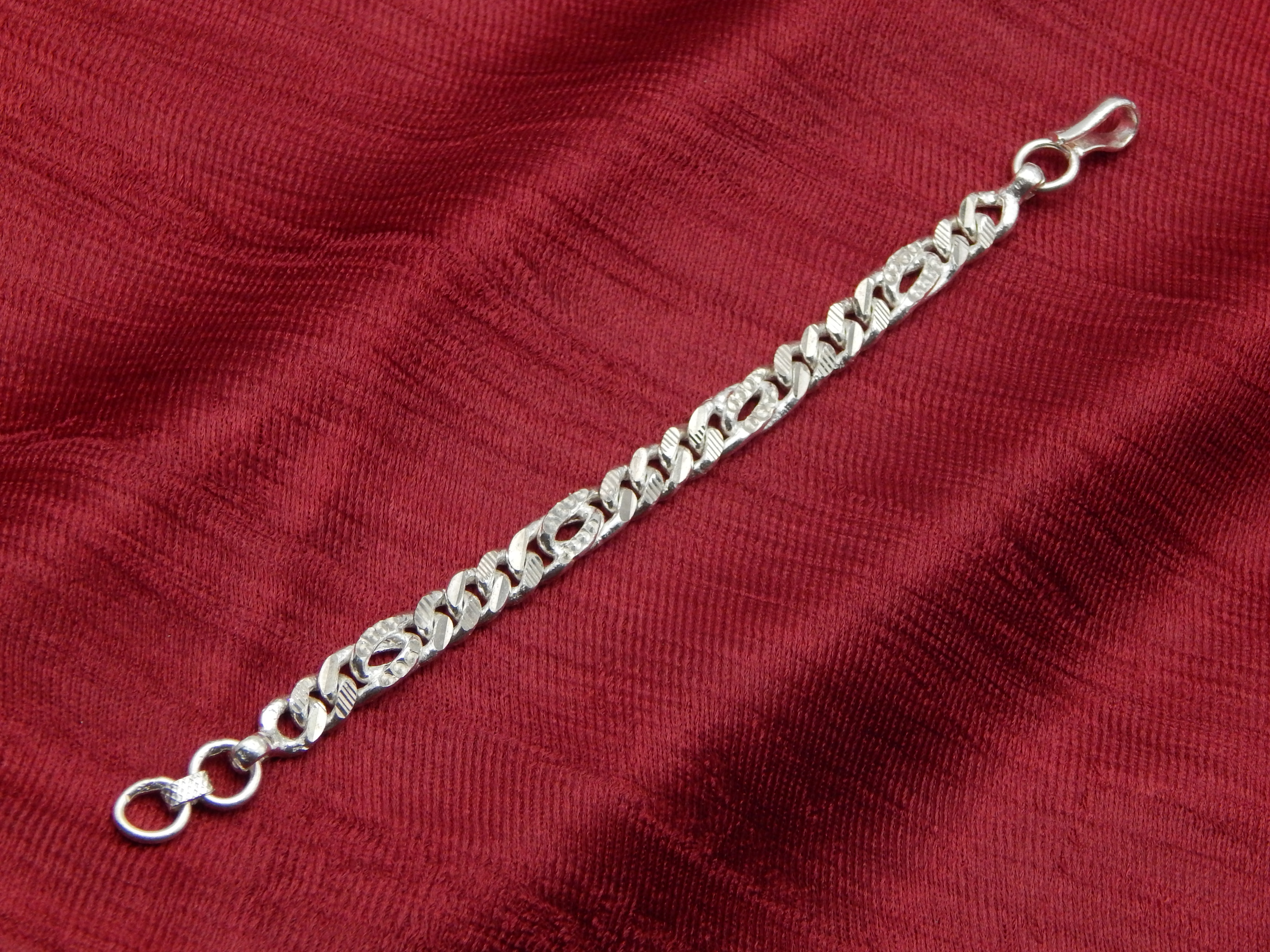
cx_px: 635
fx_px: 4182
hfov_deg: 17.3
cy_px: 476
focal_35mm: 114
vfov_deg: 13.0
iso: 360
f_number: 4.6
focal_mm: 20.5
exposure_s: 1/250
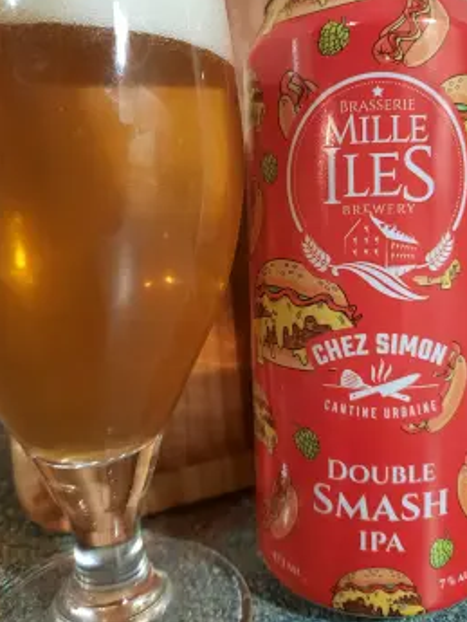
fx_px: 521
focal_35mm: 29
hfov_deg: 48.2
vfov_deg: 61.5
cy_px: 276
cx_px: 260
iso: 320
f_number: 2
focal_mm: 4.6
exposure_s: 1/30
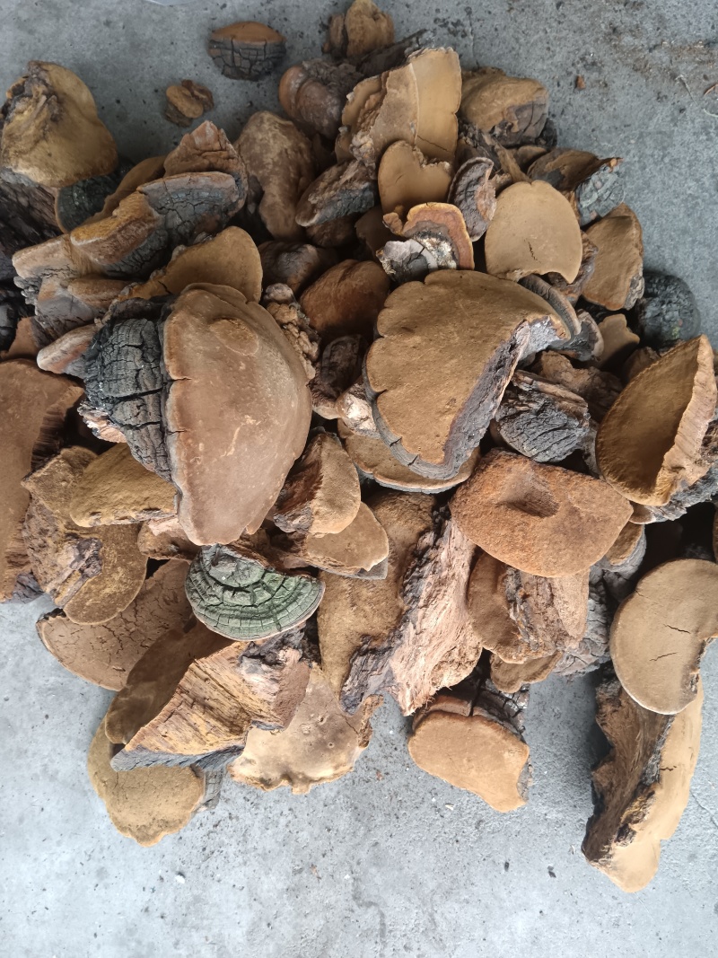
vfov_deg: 65.3
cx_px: 359
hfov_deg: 51.3
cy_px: 479
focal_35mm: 27
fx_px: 747
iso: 805
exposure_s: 1/33.3
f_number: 1.9
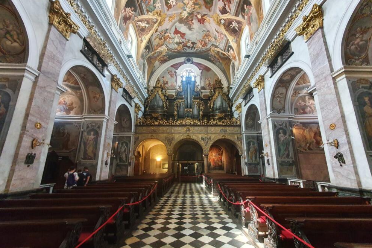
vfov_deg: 81.2
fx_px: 145
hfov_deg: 104.2
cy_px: 129
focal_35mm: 14
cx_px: 192
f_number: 2.2
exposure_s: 1/33
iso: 500
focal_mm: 1.8
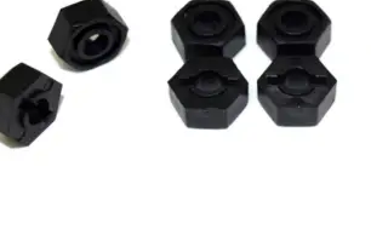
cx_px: 272
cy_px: 94
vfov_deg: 12.9
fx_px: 1092
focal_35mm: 106
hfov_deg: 19.2
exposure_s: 1/60
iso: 100
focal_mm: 36
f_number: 6.3
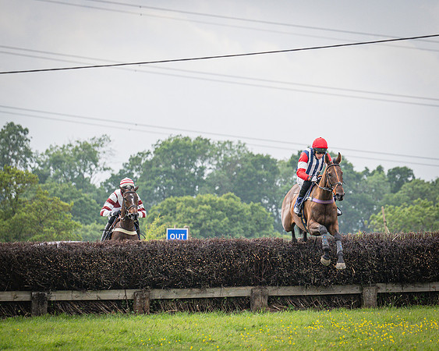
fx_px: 5834
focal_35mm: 449
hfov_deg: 4.3
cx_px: 368
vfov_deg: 3.4
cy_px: 180
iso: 400
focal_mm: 175
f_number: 4.5
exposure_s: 1/1600
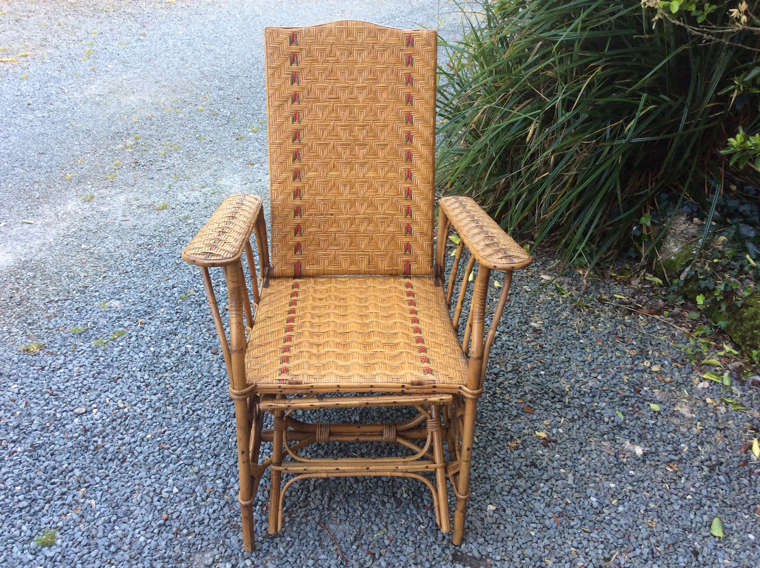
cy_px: 284
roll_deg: -1.5
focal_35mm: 32
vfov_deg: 44.1
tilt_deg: -32.7
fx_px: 702
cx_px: 380
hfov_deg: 56.9
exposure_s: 1/100
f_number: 2.4
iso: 40
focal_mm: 3.3
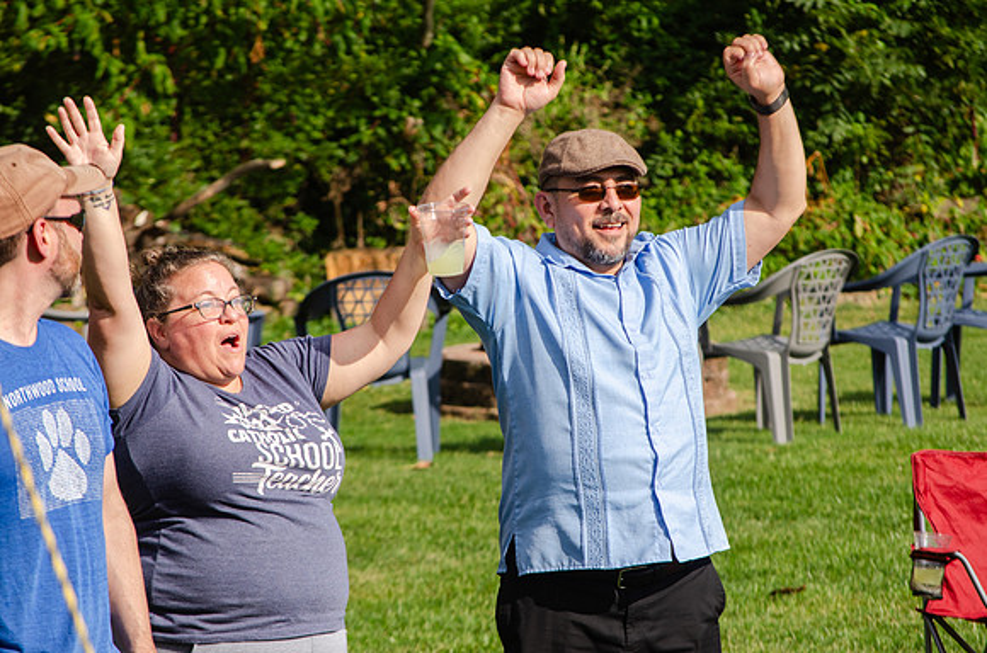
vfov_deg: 6.1
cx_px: 494
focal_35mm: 225
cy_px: 326
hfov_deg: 9.2
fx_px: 6155
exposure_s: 1/800
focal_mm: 150
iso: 200
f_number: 7.1
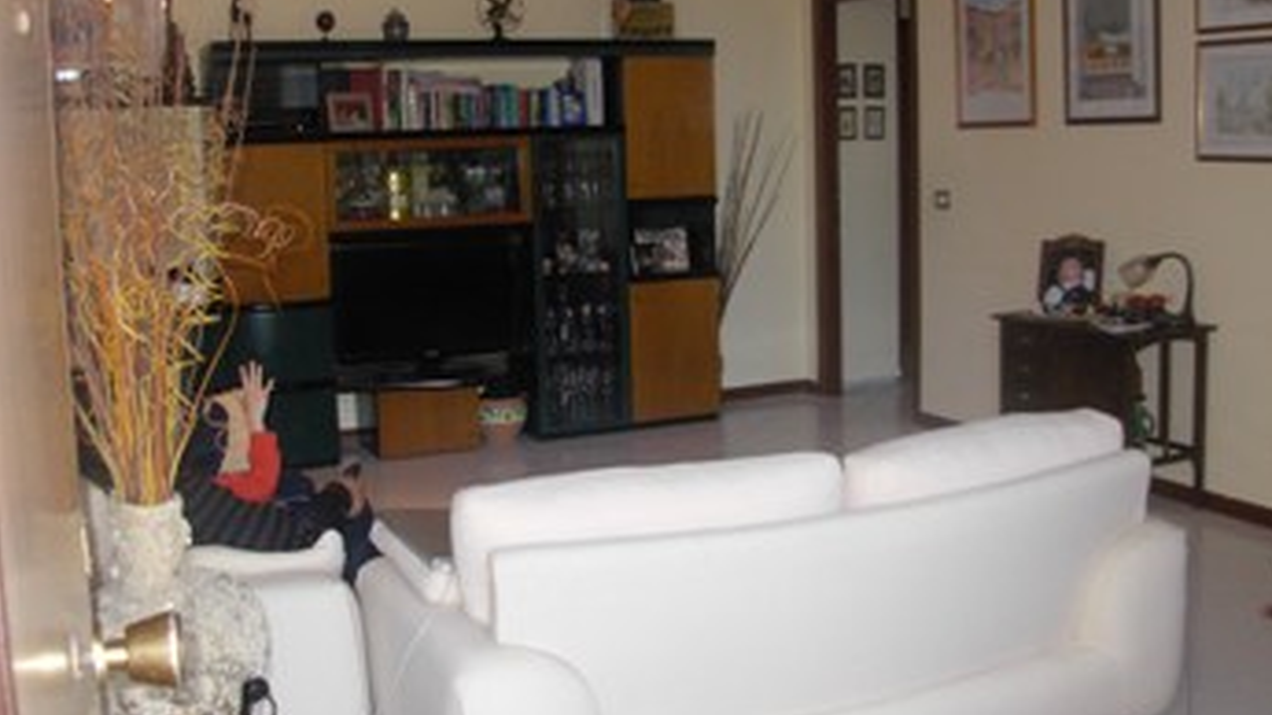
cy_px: 271
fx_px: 1416
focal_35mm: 42
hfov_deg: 48.4
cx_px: 642
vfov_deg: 28.2
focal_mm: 6.3
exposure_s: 1/73.9
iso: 259
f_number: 2.9
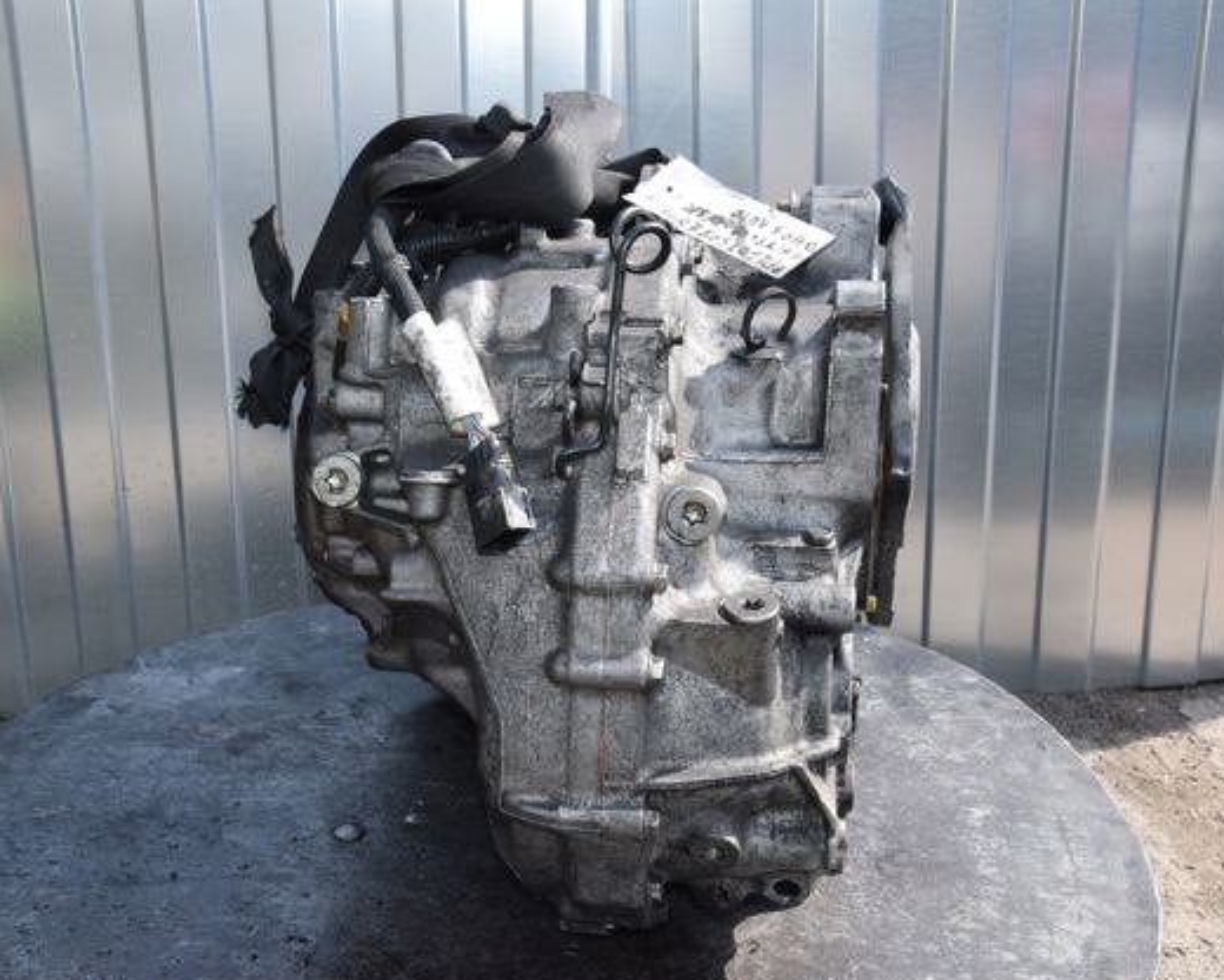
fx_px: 1630
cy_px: 497
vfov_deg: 33.4
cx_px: 560
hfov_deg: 41.1
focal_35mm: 45
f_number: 14
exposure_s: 1/200
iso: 800
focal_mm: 26
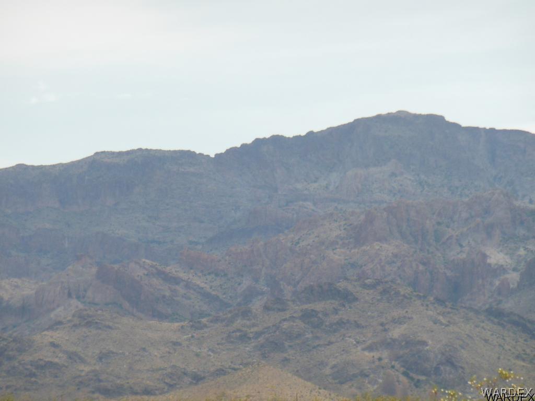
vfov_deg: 5.9
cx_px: 268
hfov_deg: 7.9
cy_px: 200
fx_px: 3864
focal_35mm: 250
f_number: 5.8
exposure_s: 1/1500
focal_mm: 45
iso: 400
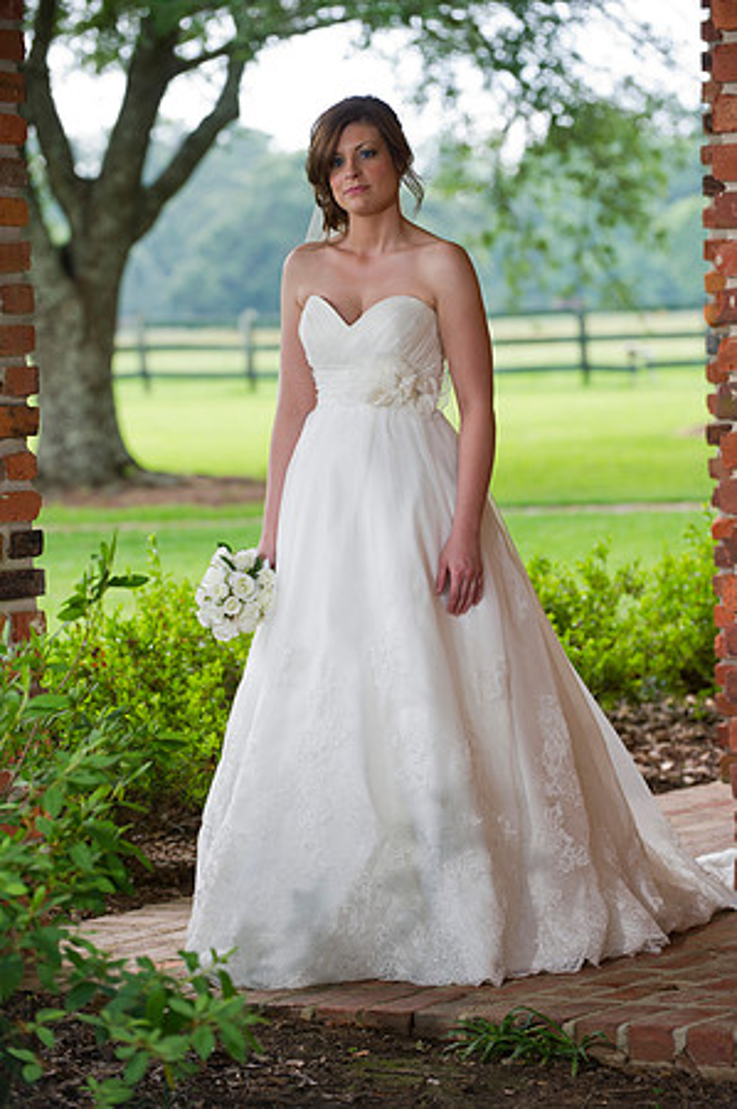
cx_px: 368
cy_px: 554
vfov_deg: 15.8
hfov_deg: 10.5
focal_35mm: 130
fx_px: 4001
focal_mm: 130
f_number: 3.5
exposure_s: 1/250
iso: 500
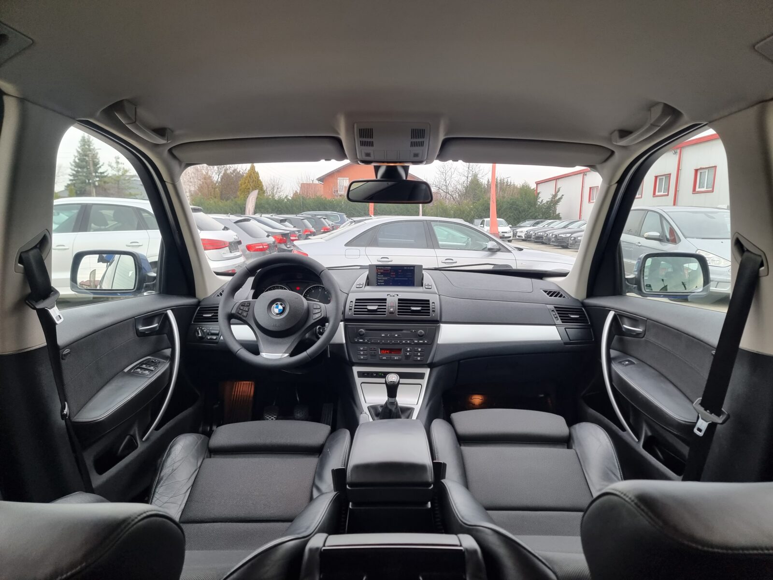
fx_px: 536
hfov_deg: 71.6
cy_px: 290
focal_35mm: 24
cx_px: 386
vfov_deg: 56.8
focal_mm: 6.7
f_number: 1.8
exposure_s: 1/100
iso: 50
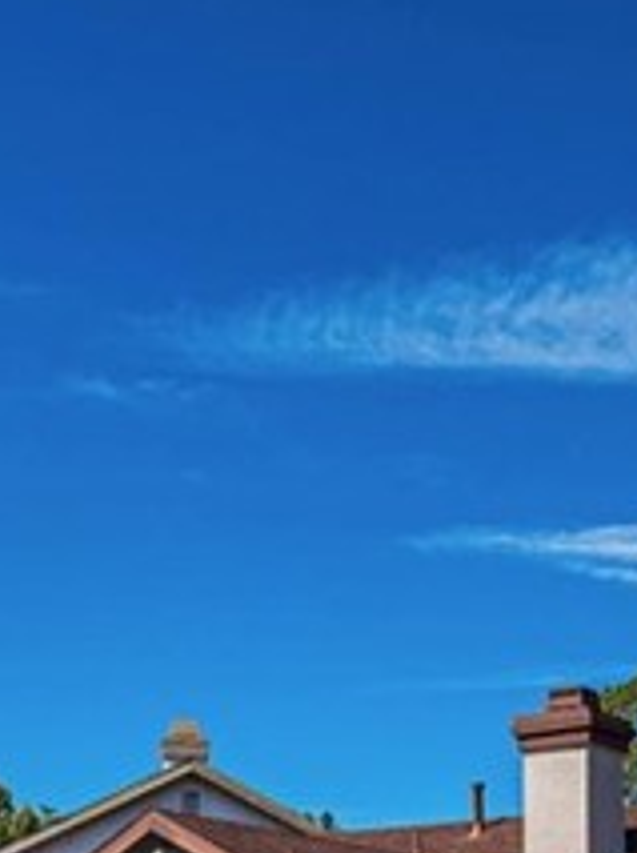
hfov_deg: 16.7
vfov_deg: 20.5
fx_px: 2166
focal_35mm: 88
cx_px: 373
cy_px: 1095
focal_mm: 19
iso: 100
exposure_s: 1/640
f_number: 9
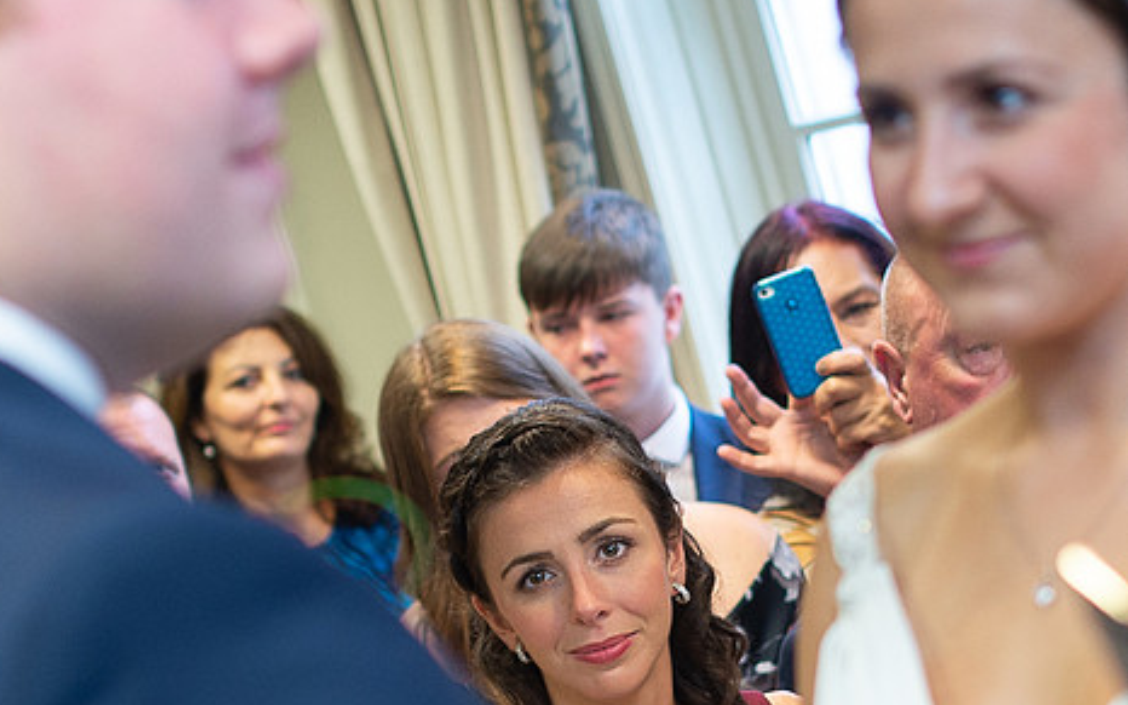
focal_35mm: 130
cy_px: 686
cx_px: 628
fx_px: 3995
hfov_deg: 16.1
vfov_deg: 10.0
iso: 320
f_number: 2
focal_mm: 35
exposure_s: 1/100
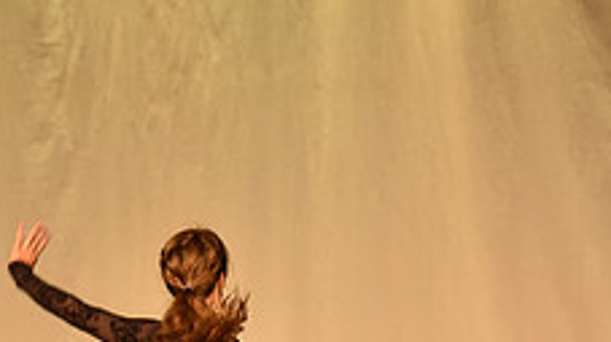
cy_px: 478
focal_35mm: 429
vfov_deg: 2.8
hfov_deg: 5.0
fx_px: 6941
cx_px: -75
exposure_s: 1/250
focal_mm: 160
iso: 2000
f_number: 4.5
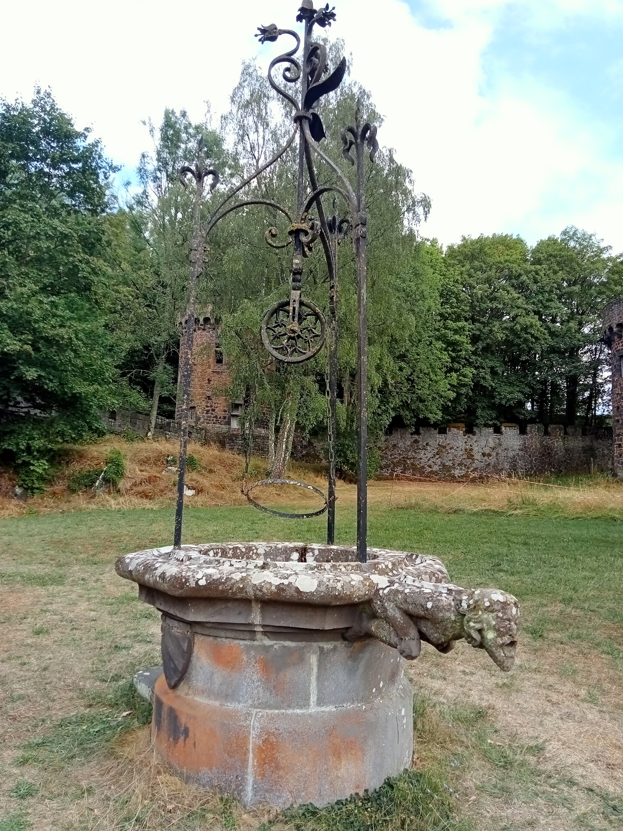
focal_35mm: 28
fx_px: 672
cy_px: 416
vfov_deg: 63.4
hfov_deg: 49.7
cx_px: 312
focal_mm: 3.46
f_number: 2.2
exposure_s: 1/335
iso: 100
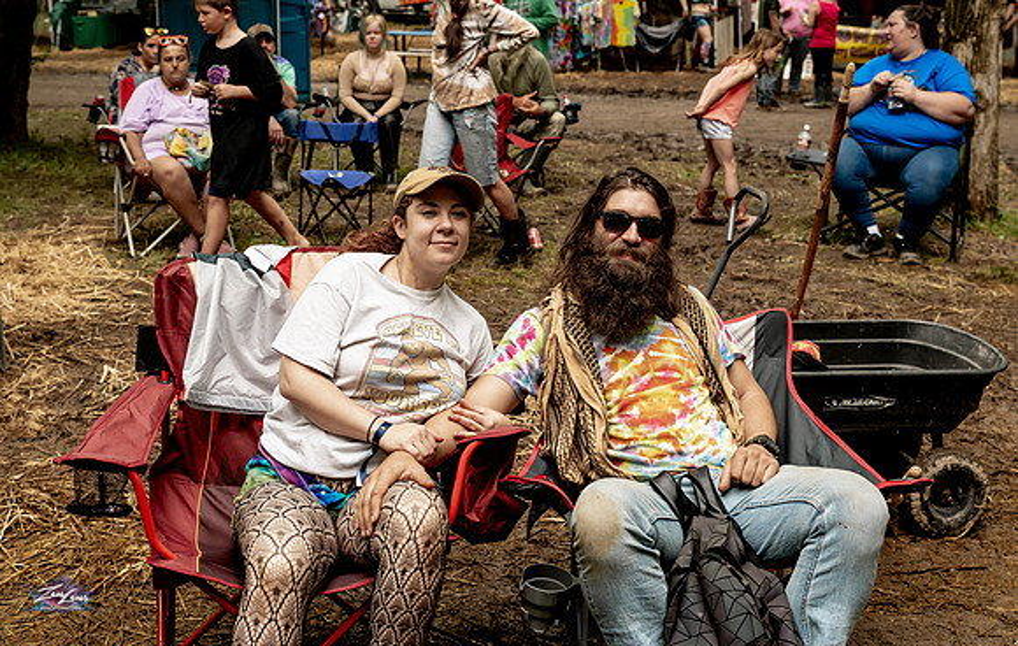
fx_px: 1319
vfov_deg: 27.3
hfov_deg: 42.2
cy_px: 194
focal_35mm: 47
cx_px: 504
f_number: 4
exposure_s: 1/400
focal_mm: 35
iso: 320
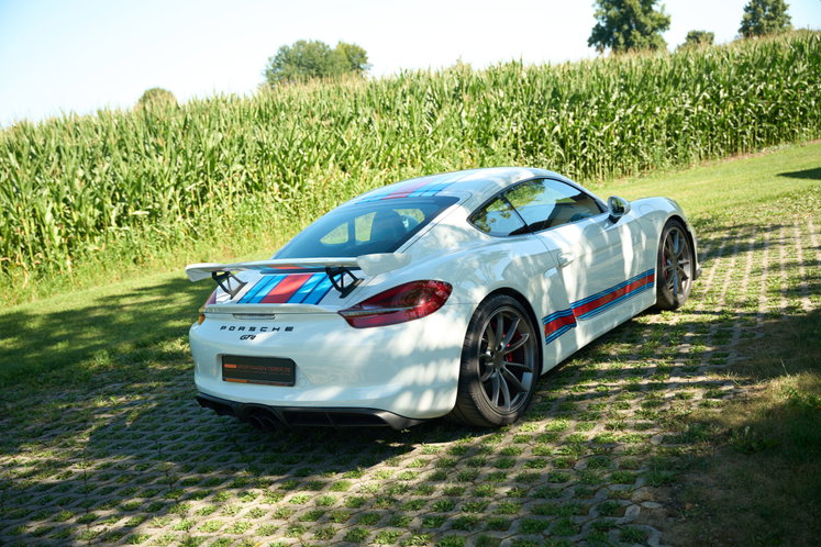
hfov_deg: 51.9
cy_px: 278
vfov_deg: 35.9
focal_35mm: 37
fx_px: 844
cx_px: 403
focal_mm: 36
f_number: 2.8
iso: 250
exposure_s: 1/500
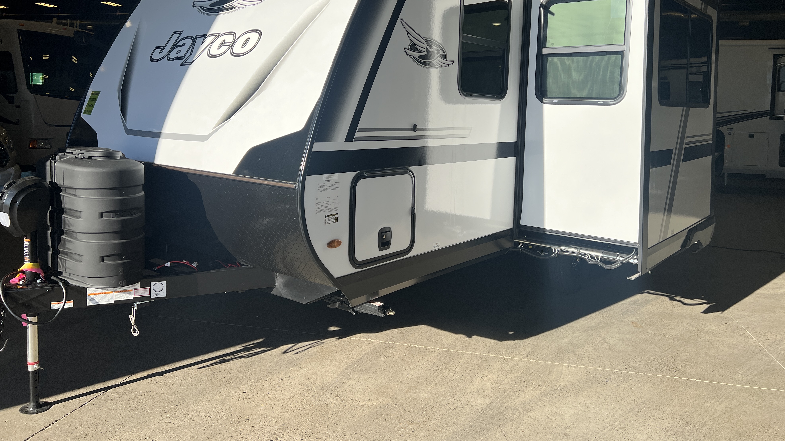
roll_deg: -1.6
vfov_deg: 39.8
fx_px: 604
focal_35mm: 29
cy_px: 151
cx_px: 398
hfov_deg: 66.1
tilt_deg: -4.4
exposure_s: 1/3257
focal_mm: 5.7
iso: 50
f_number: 1.5
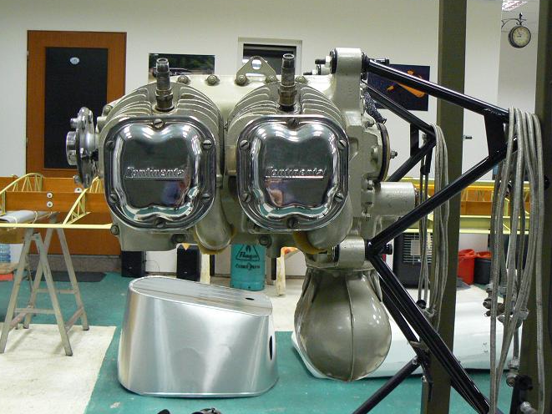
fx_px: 686
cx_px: 243
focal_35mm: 43
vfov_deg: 33.6
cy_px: 235
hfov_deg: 43.8
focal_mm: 6
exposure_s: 1/20
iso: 200
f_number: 2.8
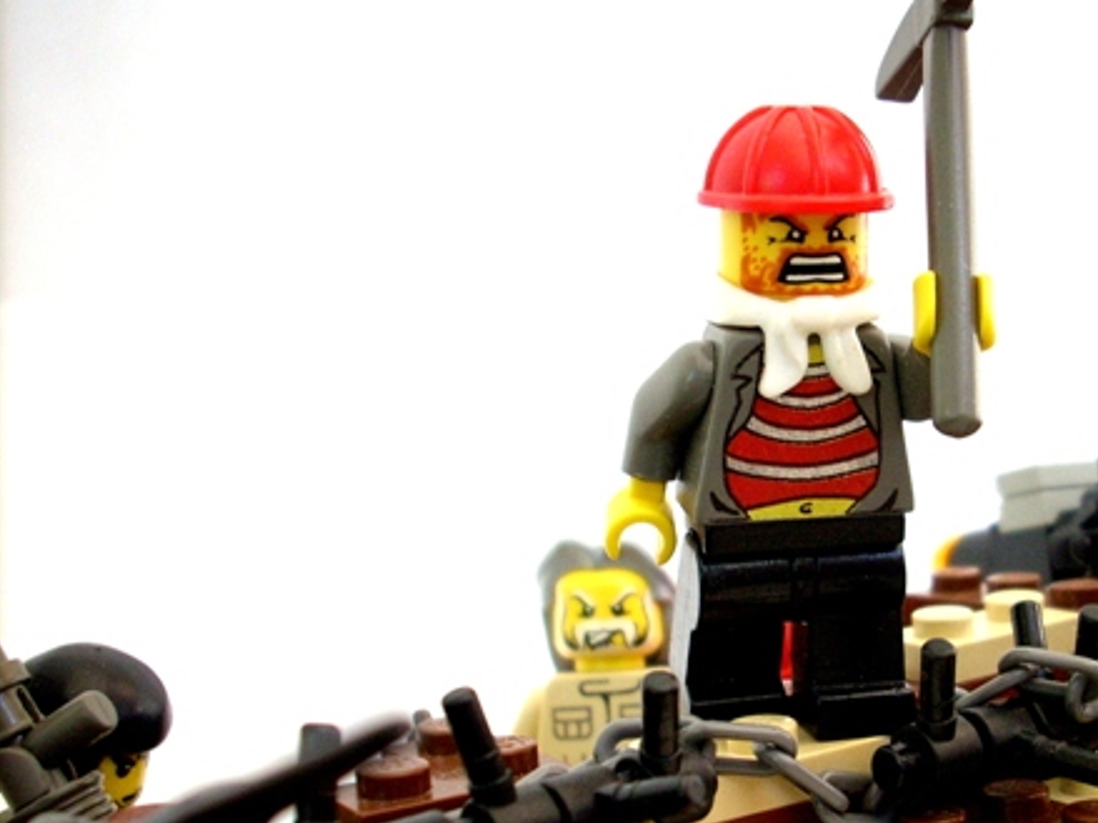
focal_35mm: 54
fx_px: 1712
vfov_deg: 27.0
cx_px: 798
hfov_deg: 34.9
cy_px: 468
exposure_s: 1/26.3
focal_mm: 6.2
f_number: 2.8
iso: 200
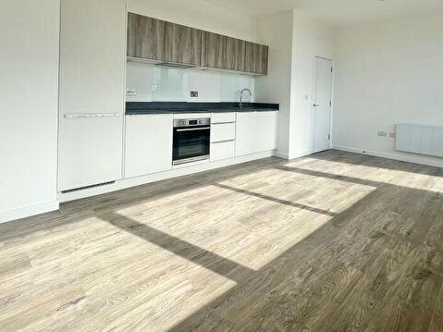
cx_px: 241
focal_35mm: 19
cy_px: 103
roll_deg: -2.0
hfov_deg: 84.5
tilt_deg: -2.0
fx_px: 243
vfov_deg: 66.3
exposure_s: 1/430
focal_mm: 1.57
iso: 32
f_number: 1.8
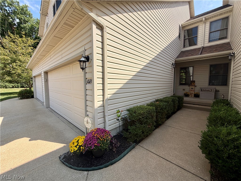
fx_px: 97
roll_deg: +0.5
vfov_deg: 85.7
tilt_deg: -4.7
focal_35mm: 14
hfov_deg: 102.1
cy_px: 90
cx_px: 120
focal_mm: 2.22
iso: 25
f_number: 2.2
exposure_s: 1/770
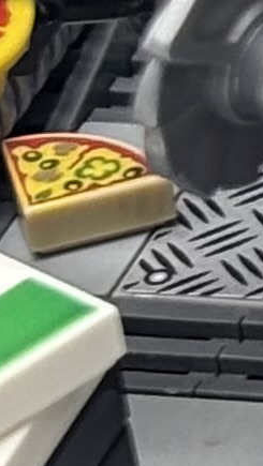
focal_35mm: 525
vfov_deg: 4.1
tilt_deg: -29.0
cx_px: 1596
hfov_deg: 2.2
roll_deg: +3.6
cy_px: -497
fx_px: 6502
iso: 50
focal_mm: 5.96
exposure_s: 1/107
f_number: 1.6
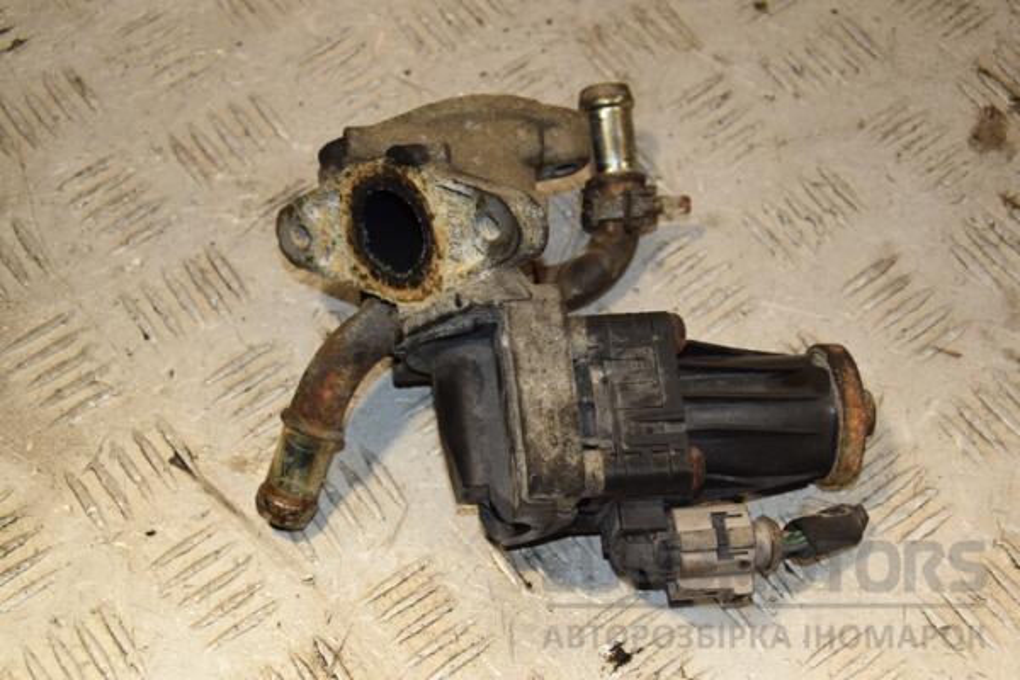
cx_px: 510
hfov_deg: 28.1
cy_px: 340
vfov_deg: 18.9
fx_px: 2040
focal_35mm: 72
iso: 800
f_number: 6.3
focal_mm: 48
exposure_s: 1/200
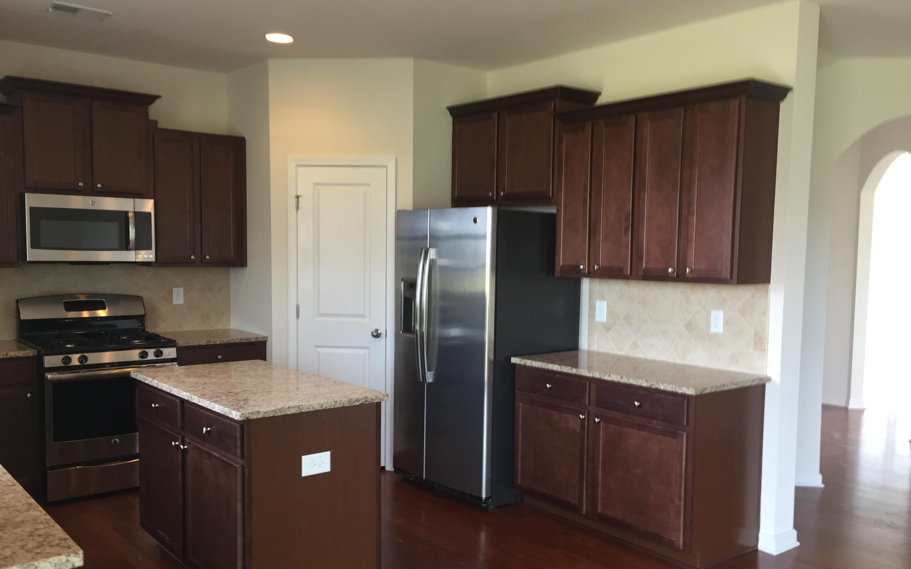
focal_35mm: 32
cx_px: 464
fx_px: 794
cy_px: 316
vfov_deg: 39.4
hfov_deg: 59.7
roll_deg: -0.9
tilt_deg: -4.8
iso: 80
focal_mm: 4.15
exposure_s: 1/30
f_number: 2.2
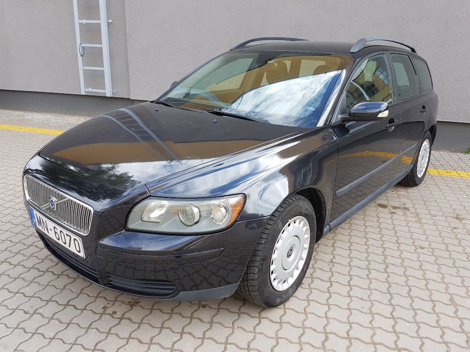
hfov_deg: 67.3
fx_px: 353
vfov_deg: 53.1
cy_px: 176
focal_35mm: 26
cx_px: 235
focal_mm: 4.2
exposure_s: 1/325
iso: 40
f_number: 1.7
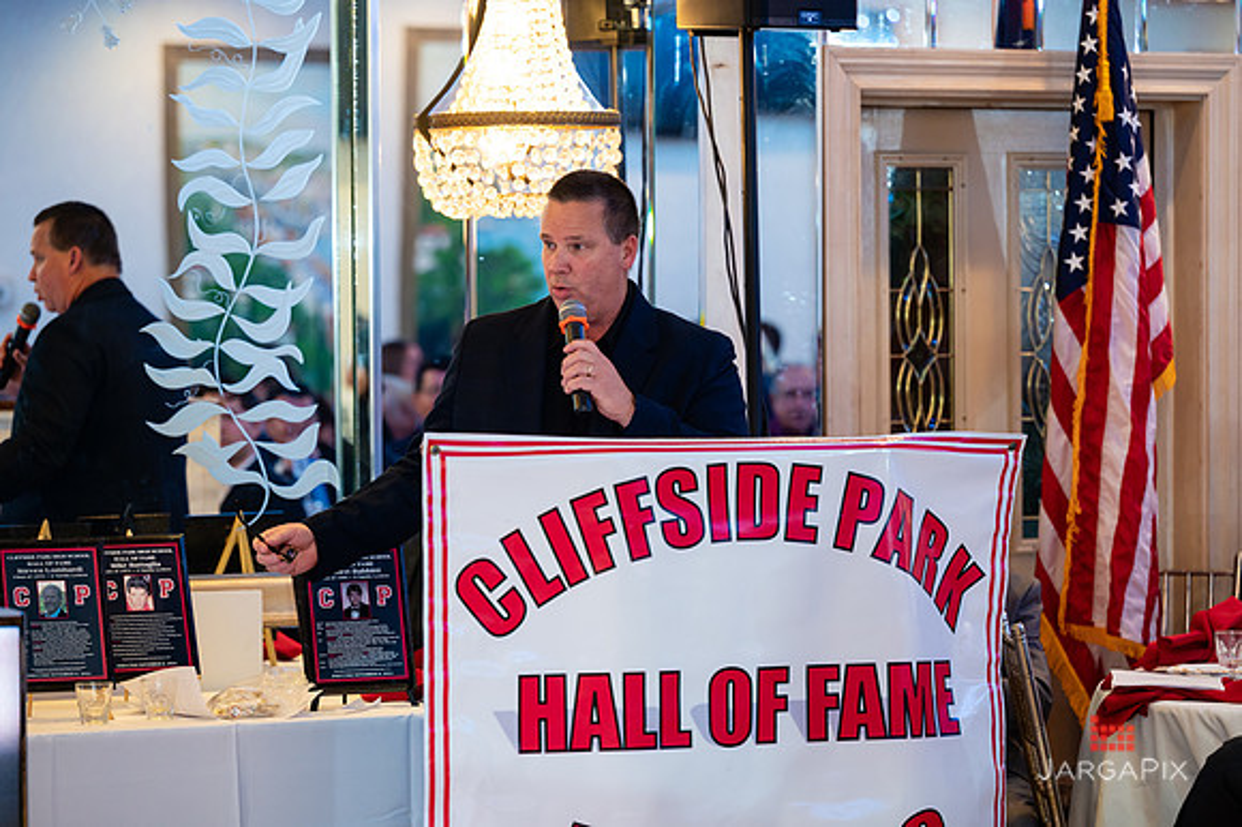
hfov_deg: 16.9
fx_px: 4175
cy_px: 414
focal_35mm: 121
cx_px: 621
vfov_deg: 11.3
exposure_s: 1/125
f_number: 3.2
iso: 1250
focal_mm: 120
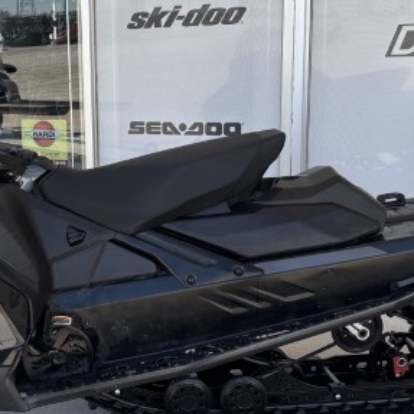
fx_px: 866
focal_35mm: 64
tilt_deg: -12.9
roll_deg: +2.0
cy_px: 222
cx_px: 72
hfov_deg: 26.3
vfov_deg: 26.9
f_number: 1.6
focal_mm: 5.96
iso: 50
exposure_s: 1/707
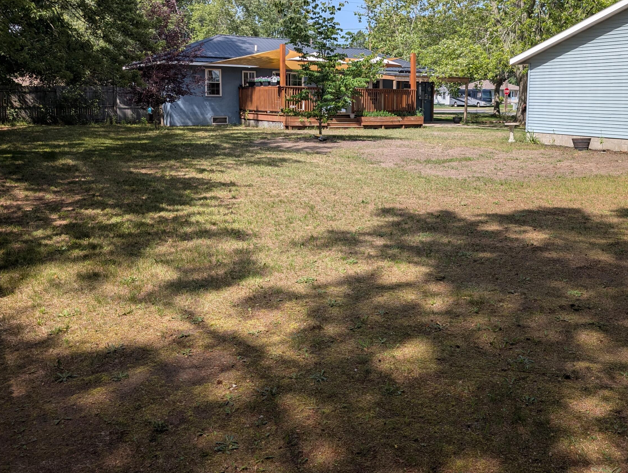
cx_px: 371
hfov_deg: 56.4
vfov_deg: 43.7
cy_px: 160
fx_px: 581
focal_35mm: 32
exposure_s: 1/699
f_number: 1.68
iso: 19
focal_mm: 6.9
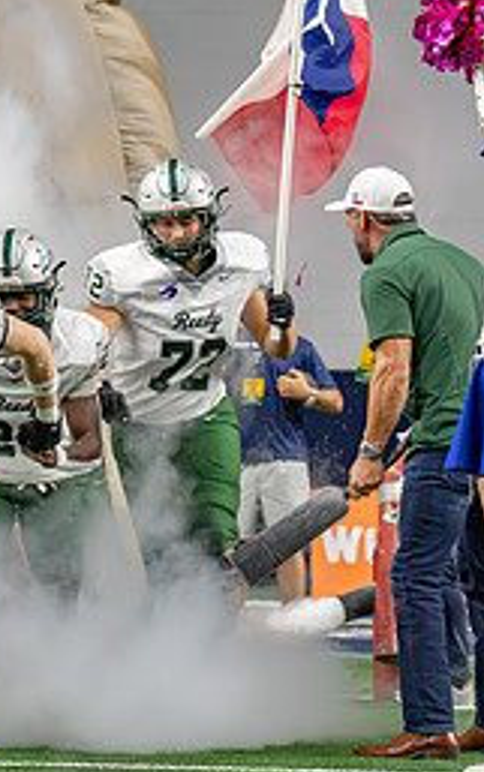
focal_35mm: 209
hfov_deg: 6.2
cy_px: 236
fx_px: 4404
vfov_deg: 10.0
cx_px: -121
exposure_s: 1/1000
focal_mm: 70
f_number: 4
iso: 5000
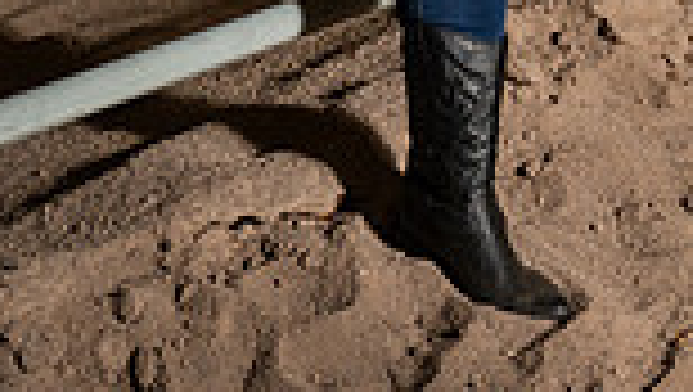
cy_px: -500
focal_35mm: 119
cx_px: 628
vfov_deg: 9.3
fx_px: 2189
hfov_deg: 17.7
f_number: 2.8
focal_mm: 27
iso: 250
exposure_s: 1/2
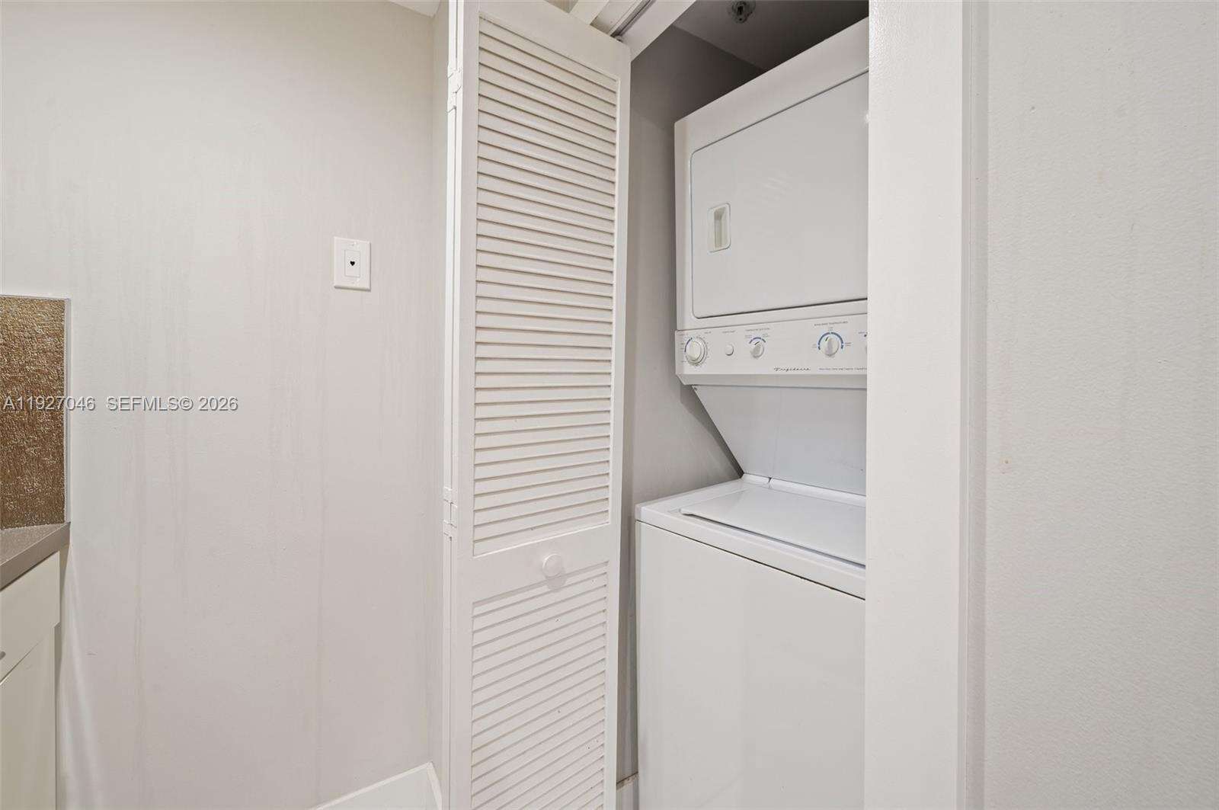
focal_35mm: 14
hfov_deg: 104.3
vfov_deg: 81.1
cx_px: 610
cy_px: 405
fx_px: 474
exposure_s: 1/1.67
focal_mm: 14
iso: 200
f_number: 8
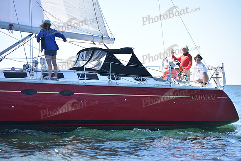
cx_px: 120
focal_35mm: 122
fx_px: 817
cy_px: 80
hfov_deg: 16.8
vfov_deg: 11.2
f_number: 3.5
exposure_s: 1/1250
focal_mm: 122
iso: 250
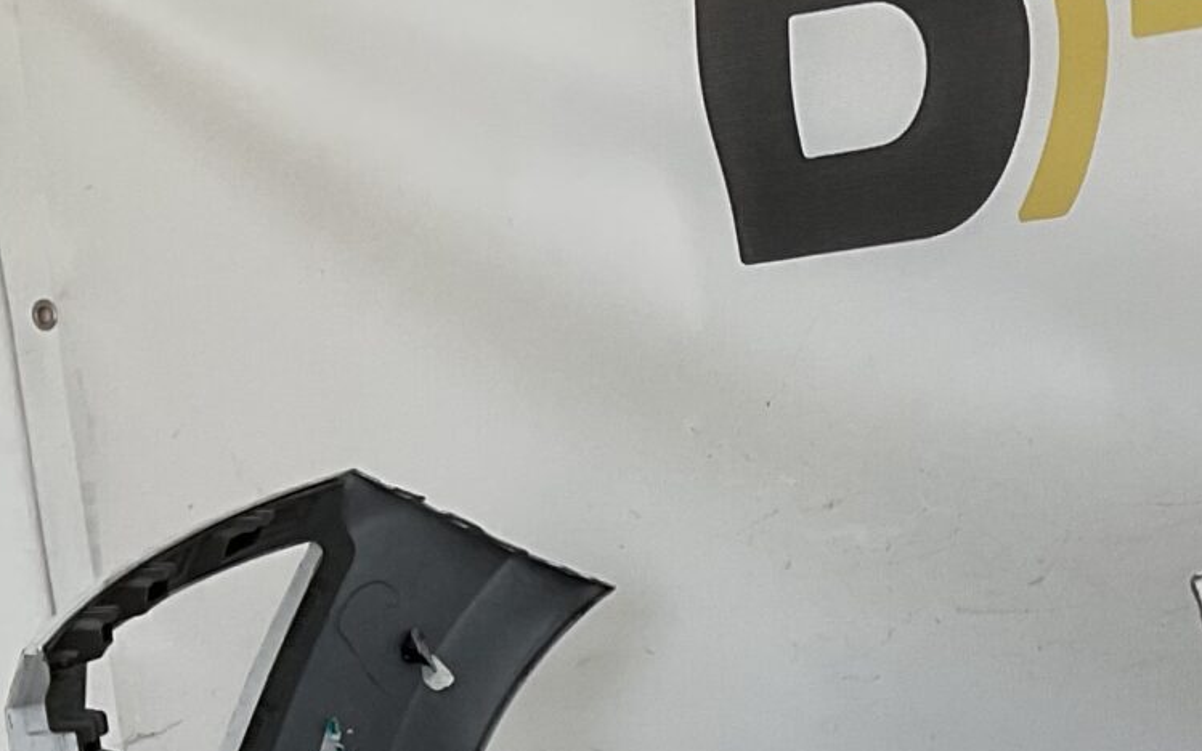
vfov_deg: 11.7
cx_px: 1695
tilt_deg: -15.3
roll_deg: +5.7
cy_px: 1237
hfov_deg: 18.1
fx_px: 3439
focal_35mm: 105
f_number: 1.8
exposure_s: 1/360
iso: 16
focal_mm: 3
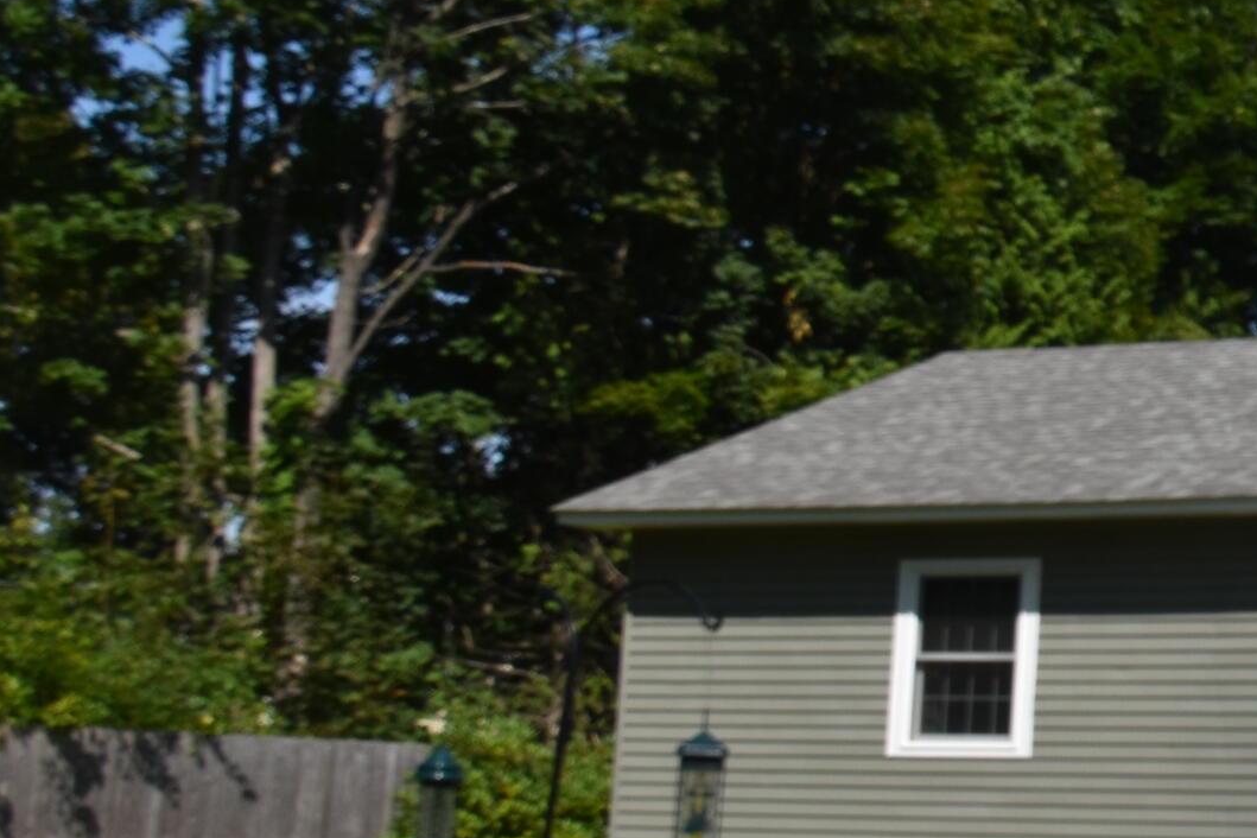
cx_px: 1722
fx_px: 2968
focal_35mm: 85
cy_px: 478
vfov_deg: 16.1
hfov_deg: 21.2
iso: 200
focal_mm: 20
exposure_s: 1/400
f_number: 10
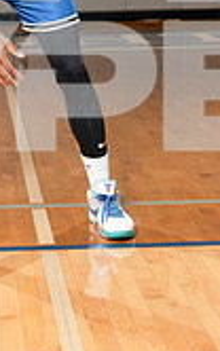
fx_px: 1111
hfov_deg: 11.2
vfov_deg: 17.2
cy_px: -61
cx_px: -4
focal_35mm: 116
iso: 400
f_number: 5.6
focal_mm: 42
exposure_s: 1/250
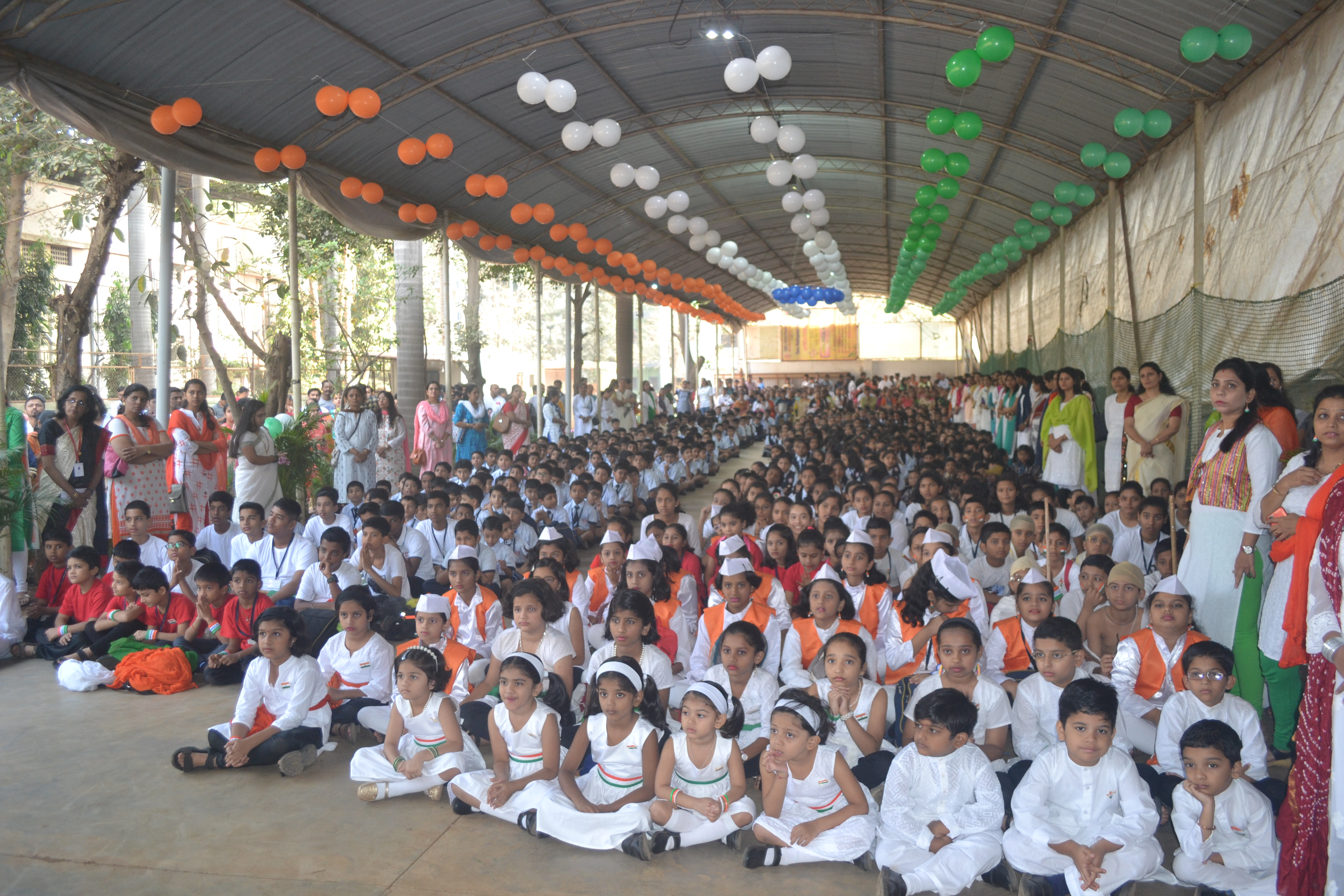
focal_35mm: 27
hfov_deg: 67.4
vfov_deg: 47.9
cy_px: 448
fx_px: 1008
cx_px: 672
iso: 400
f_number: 4
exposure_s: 1/60
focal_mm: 18
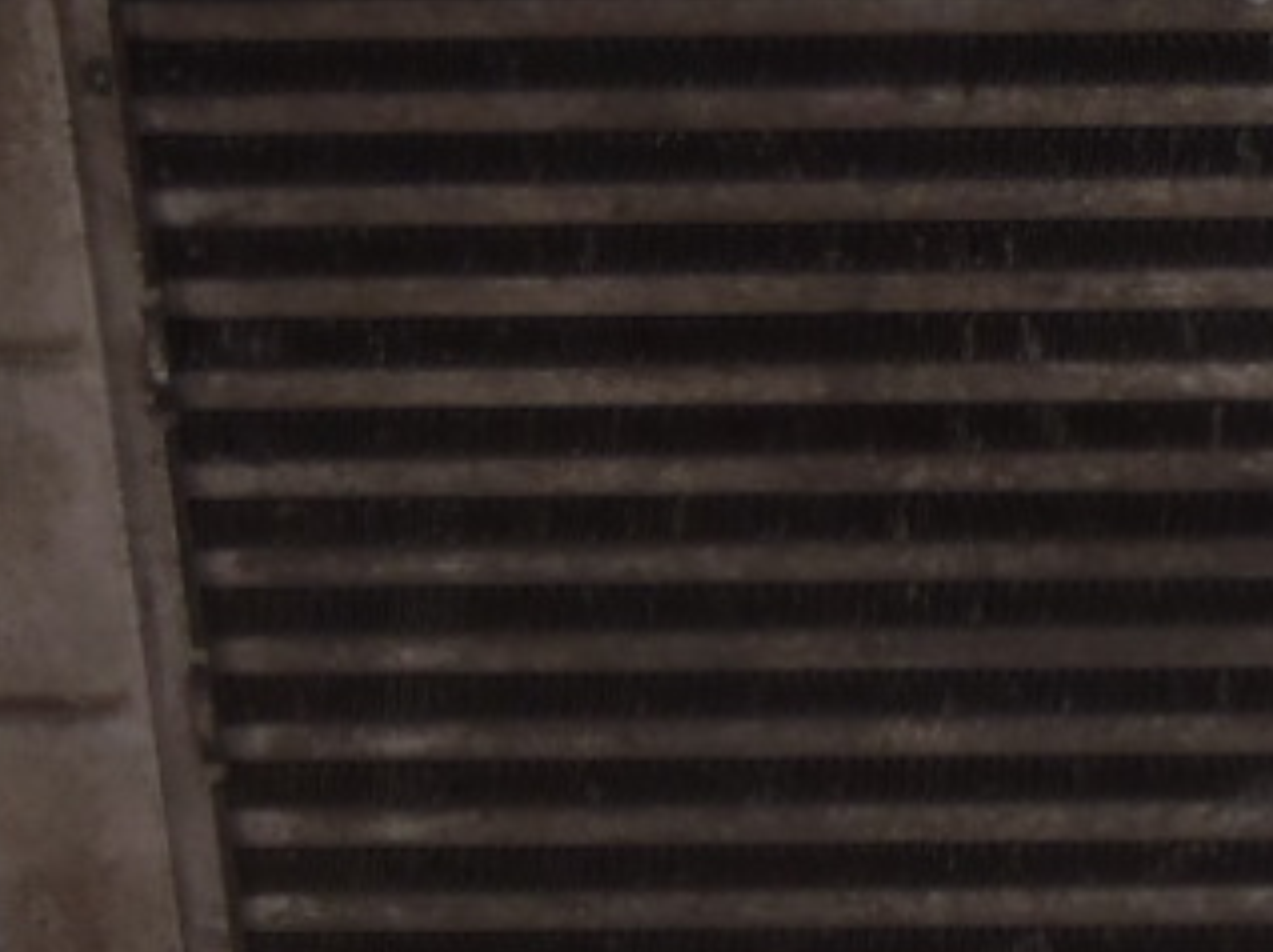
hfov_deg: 12.1
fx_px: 5622
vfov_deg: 9.7
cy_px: 732
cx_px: 2130
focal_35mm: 153
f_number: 4.6
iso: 100
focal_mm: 6.83
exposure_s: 1/40
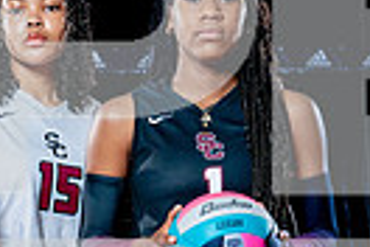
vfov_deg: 7.7
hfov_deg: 11.5
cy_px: 389
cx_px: -109
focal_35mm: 174
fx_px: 1788
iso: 250
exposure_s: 1/250
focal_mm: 39
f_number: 8
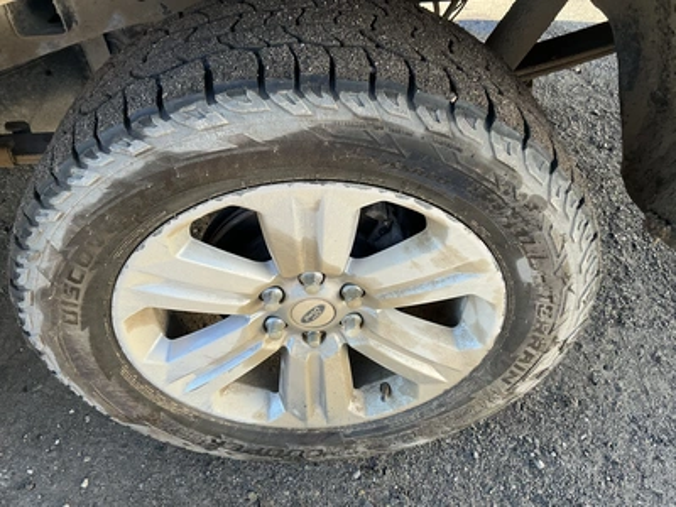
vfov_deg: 49.7
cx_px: 338
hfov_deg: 63.4
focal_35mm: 28
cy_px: 254
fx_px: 547
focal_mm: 3
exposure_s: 1/170
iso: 20
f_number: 1.8
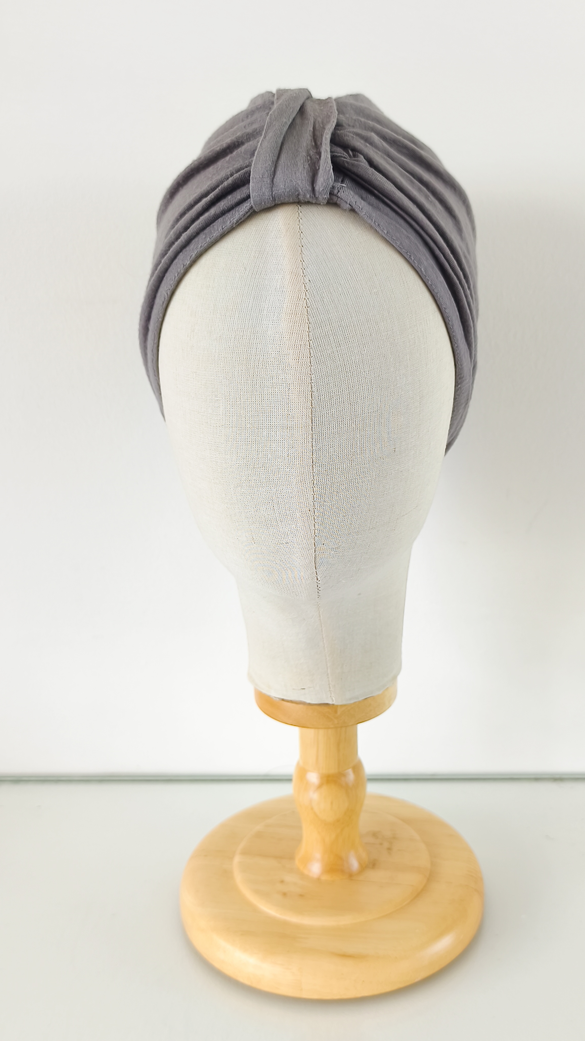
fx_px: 965
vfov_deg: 56.6
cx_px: 338
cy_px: 522
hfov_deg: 33.7
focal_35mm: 35
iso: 50
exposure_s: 1/40
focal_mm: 6.14
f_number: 1.65
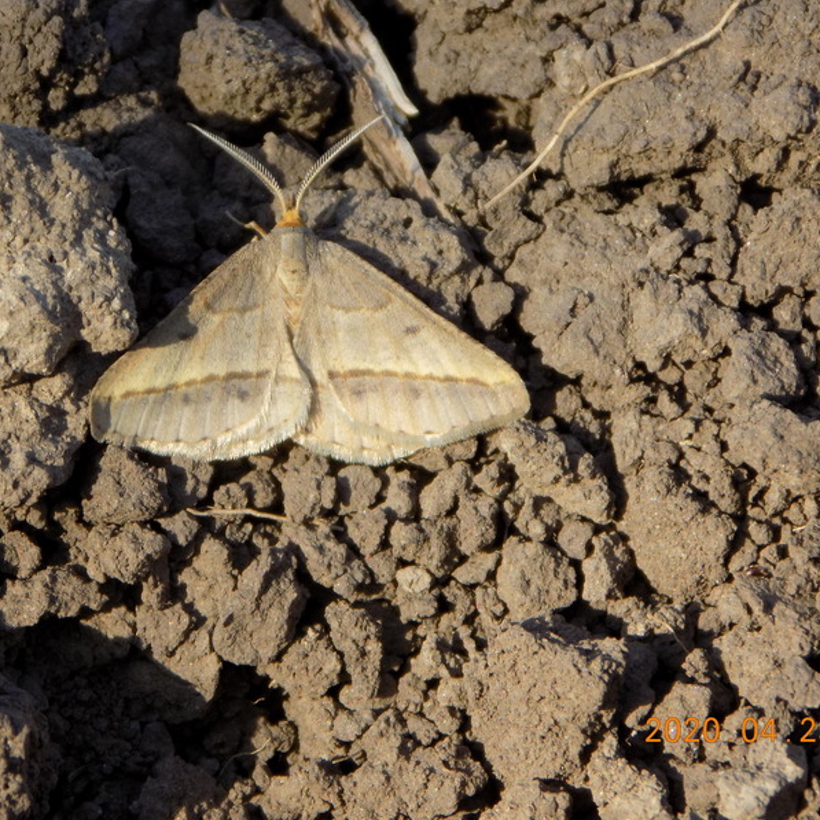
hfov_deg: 6.4
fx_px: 7343
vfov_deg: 6.4
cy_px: 393
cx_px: 310
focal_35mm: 274
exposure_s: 1/125
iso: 80
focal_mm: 38.6
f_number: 5.5
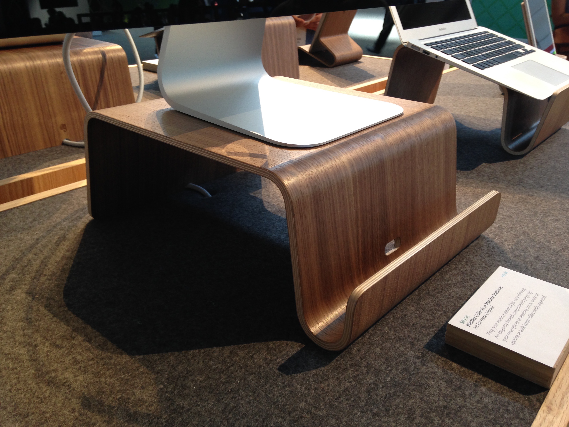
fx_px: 542
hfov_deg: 55.4
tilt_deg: -25.4
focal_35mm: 33
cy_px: 214
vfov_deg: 42.9
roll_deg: +0.4
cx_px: 284
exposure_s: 1/20
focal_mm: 4.12
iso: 64
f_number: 2.4
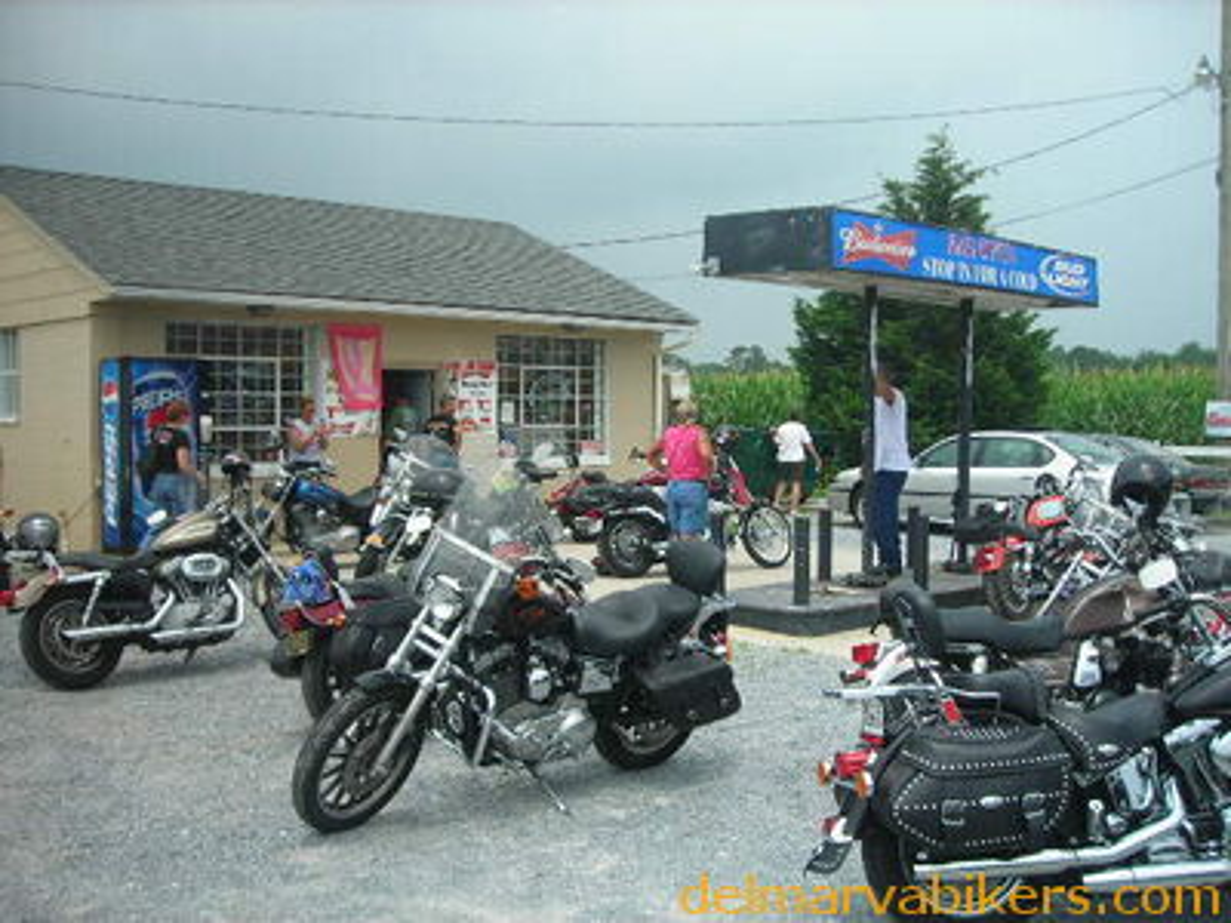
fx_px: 1351
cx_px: 616
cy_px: 462
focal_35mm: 38
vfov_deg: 37.7
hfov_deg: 49.0
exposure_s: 1/169
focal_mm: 6.3
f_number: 6.4
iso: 50
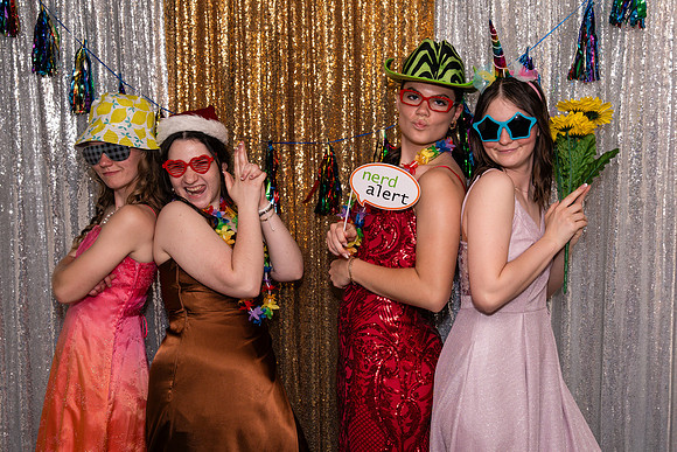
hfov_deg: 37.5
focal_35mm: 53
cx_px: 354
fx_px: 996
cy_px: 236
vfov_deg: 25.6
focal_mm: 50
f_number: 5
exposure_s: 1/250
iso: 400
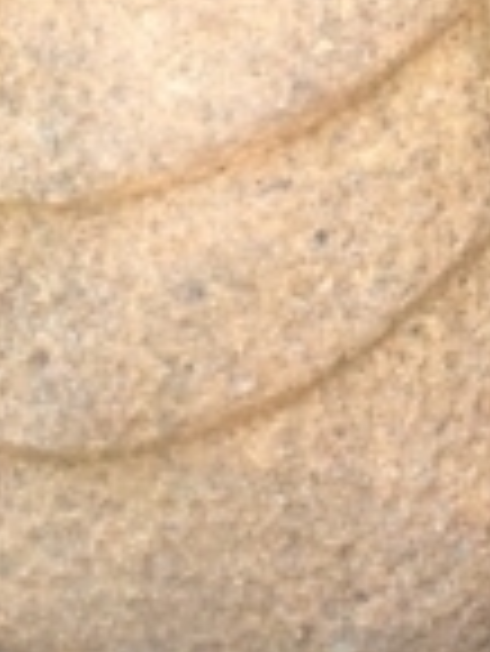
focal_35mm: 205
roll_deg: +1.8
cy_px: -459
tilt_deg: -24.7
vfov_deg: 9.3
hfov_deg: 7.2
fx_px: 3863
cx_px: 477
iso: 50
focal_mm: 4.15
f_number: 2.2
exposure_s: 1/120
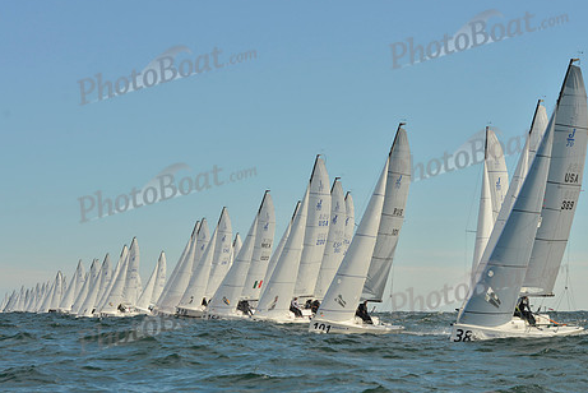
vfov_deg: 15.5
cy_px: 238
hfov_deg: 23.1
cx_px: 324
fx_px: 1438
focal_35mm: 88
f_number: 8
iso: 280
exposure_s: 1/1250
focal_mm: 70
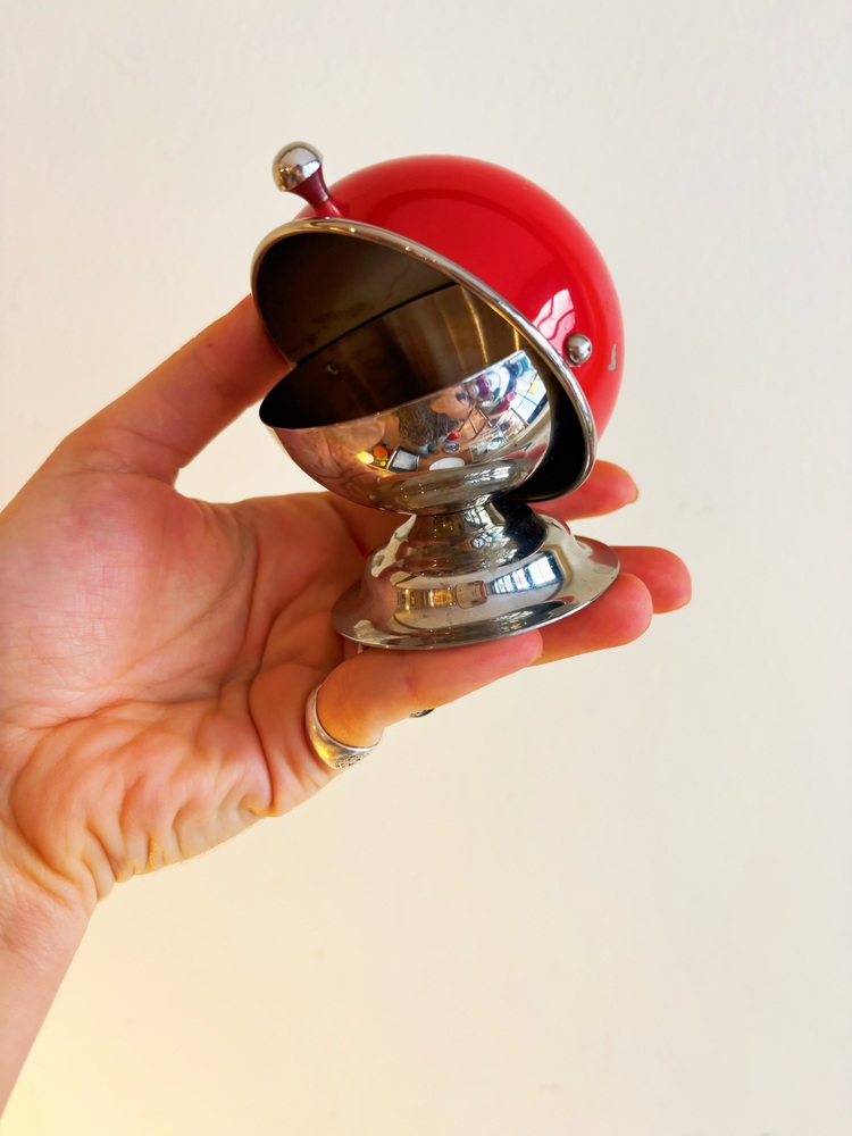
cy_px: 568
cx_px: 426
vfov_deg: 67.3
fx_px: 853
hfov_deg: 53.1
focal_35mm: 26
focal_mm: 5.96
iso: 125
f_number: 1.6
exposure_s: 1/100
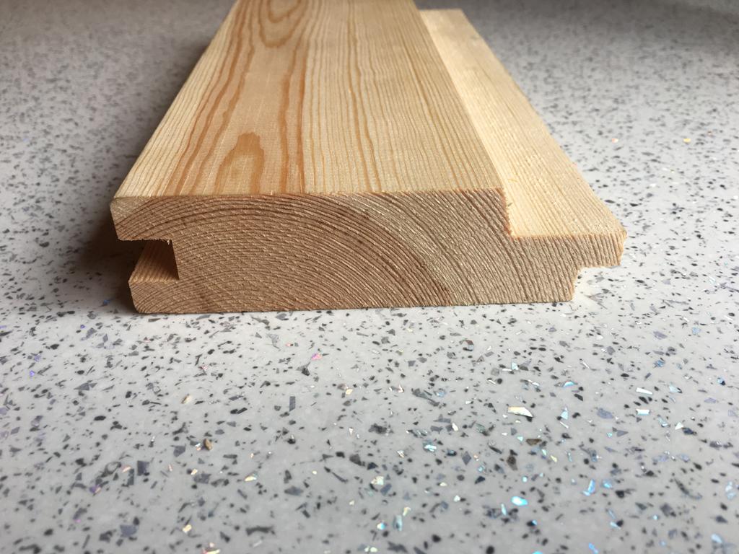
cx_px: 370
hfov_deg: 61.7
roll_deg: -0.5
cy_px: 277
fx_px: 619
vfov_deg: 48.2
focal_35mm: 29
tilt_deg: -34.0
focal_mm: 4.15
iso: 40
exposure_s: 1/100
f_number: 2.2
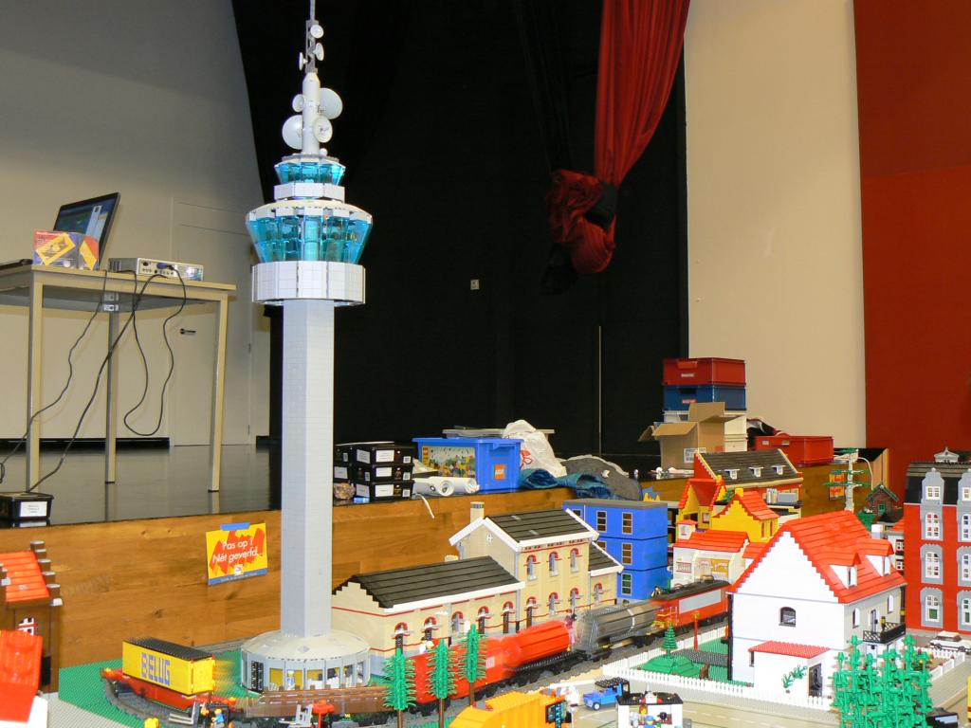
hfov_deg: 49.0
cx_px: 486
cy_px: 364
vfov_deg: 37.7
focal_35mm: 38
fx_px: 1066
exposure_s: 1/8
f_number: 2.8
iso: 100
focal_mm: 6
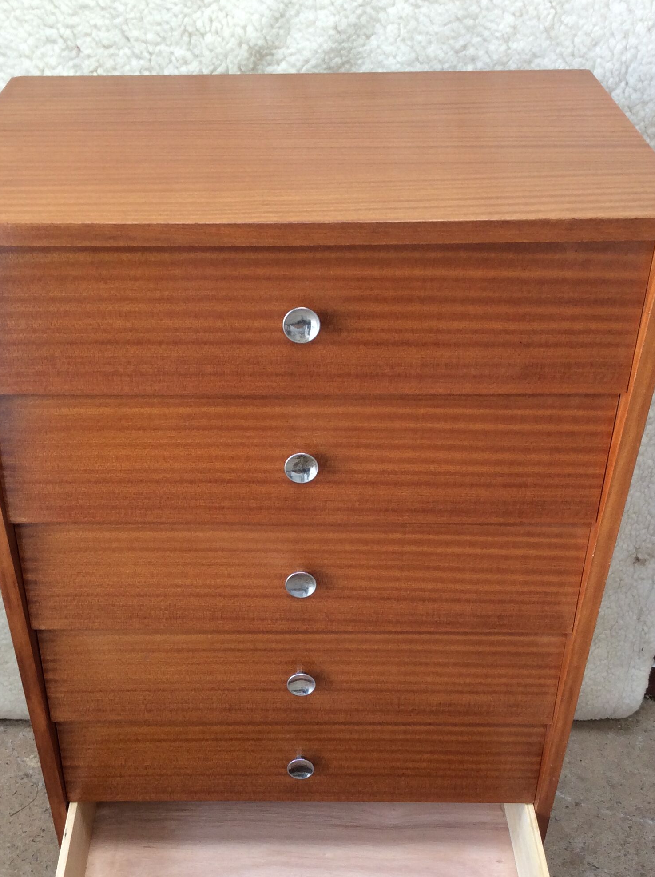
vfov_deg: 44.6
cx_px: 277
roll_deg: +2.5
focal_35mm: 42
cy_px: 522
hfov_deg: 34.2
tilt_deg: -37.0
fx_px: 1063
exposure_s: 1/25
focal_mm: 3.3
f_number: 2.4
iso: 40
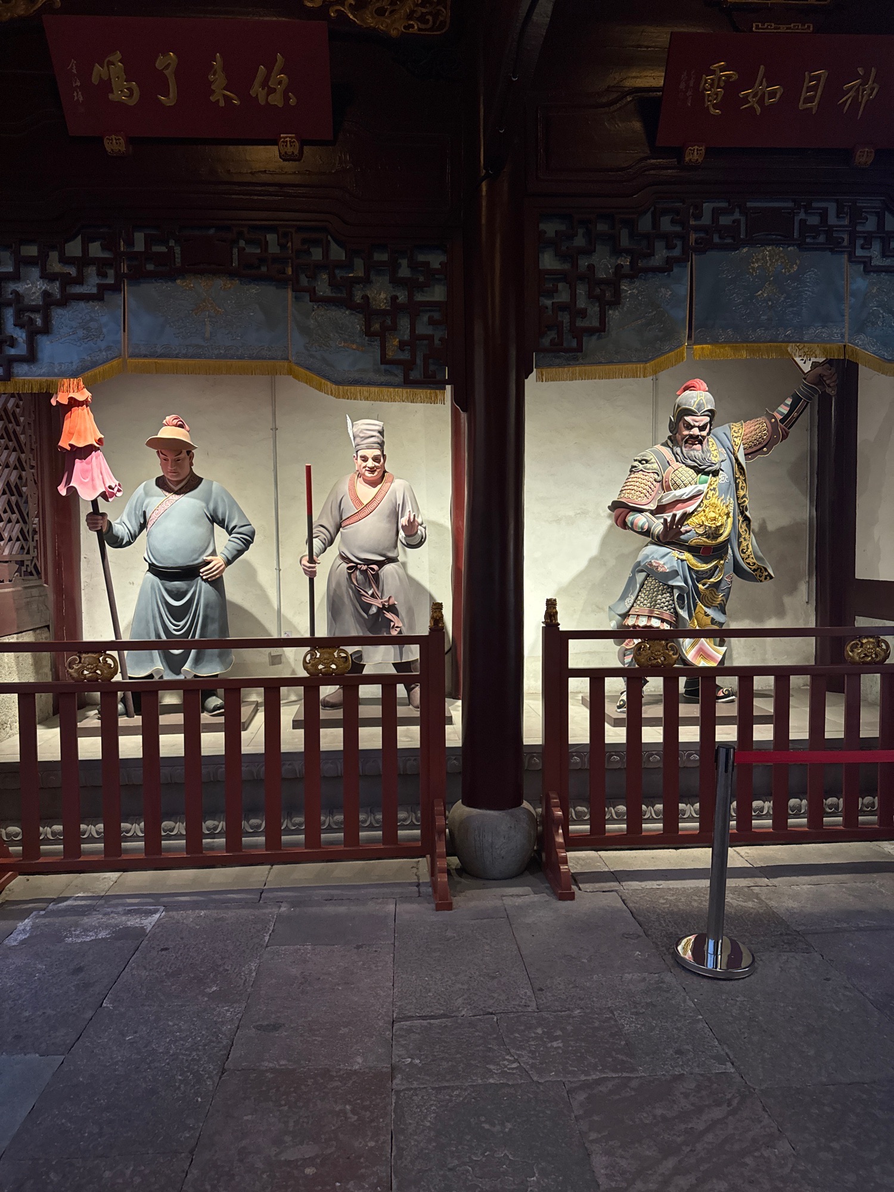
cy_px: 596
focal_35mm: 24
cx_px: 447
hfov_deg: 56.8
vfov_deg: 71.6
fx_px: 826
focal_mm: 6.86
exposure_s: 1/50
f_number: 1.78
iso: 400
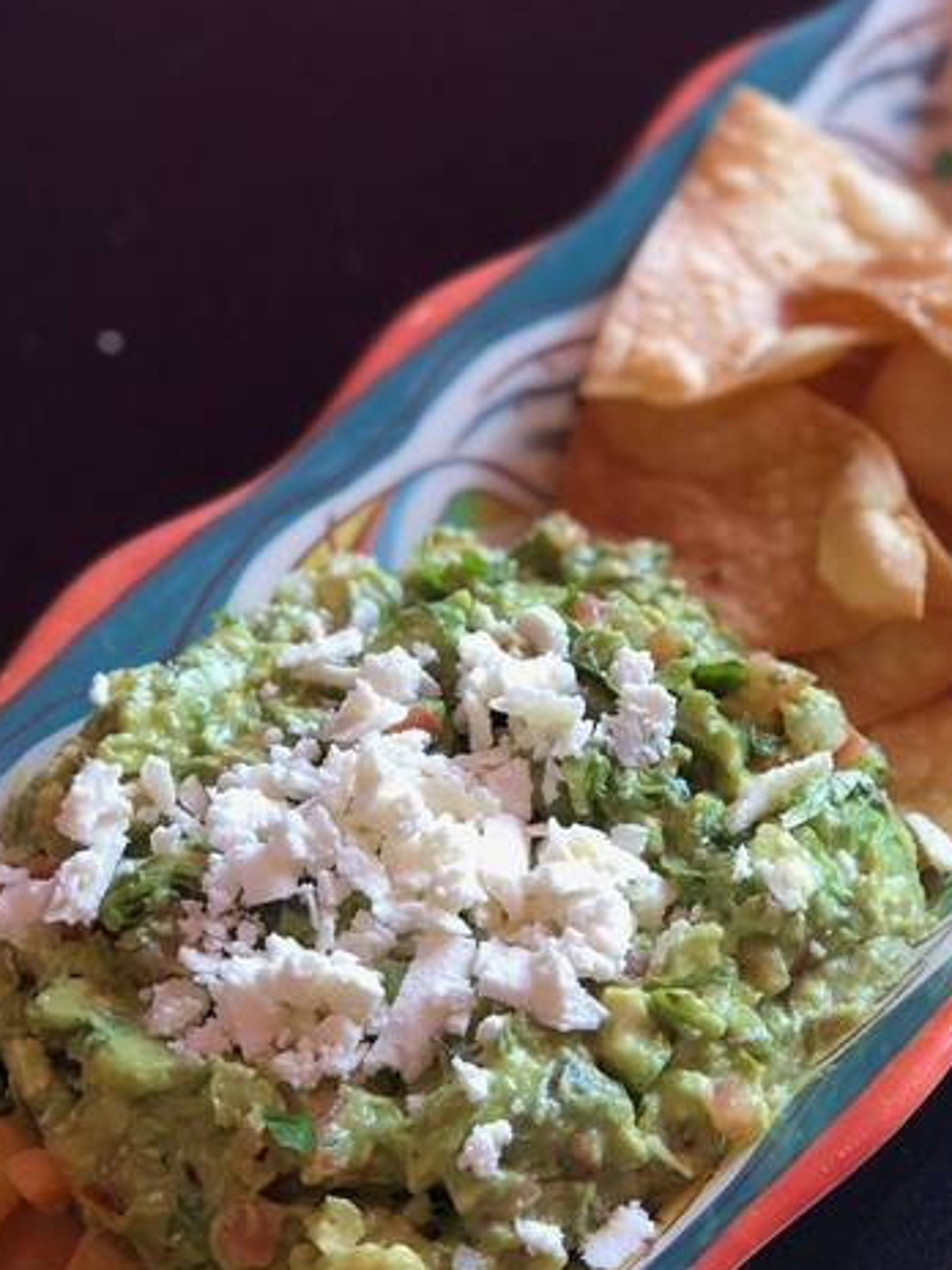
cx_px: 473
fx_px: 3300
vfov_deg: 21.7
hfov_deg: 16.4
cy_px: 861
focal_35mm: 90
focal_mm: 6.6
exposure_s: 1/60
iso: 125
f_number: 2.8
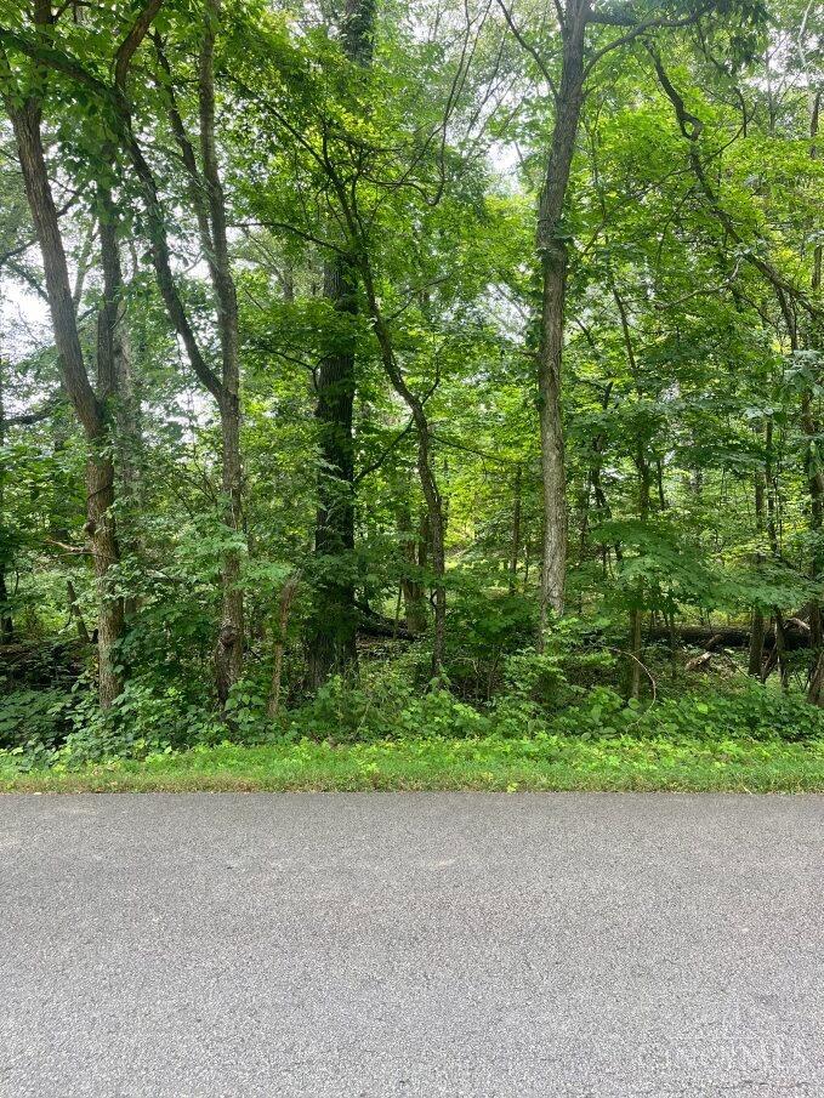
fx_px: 825
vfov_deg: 67.3
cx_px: 412
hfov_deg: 53.1
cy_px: 549
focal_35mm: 26
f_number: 1.6
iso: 40
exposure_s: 1/248
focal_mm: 5.1
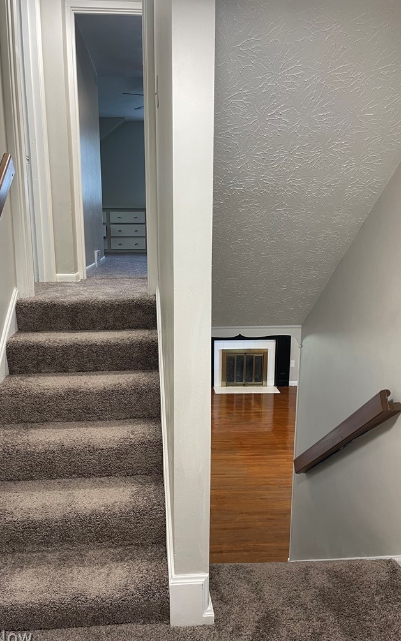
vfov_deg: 68.4
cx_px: 190
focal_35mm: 27
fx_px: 472
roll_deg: +0.6
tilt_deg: -10.3
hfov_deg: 46.0
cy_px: 325
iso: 100
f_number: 1.6
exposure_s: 1/60
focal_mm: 5.1
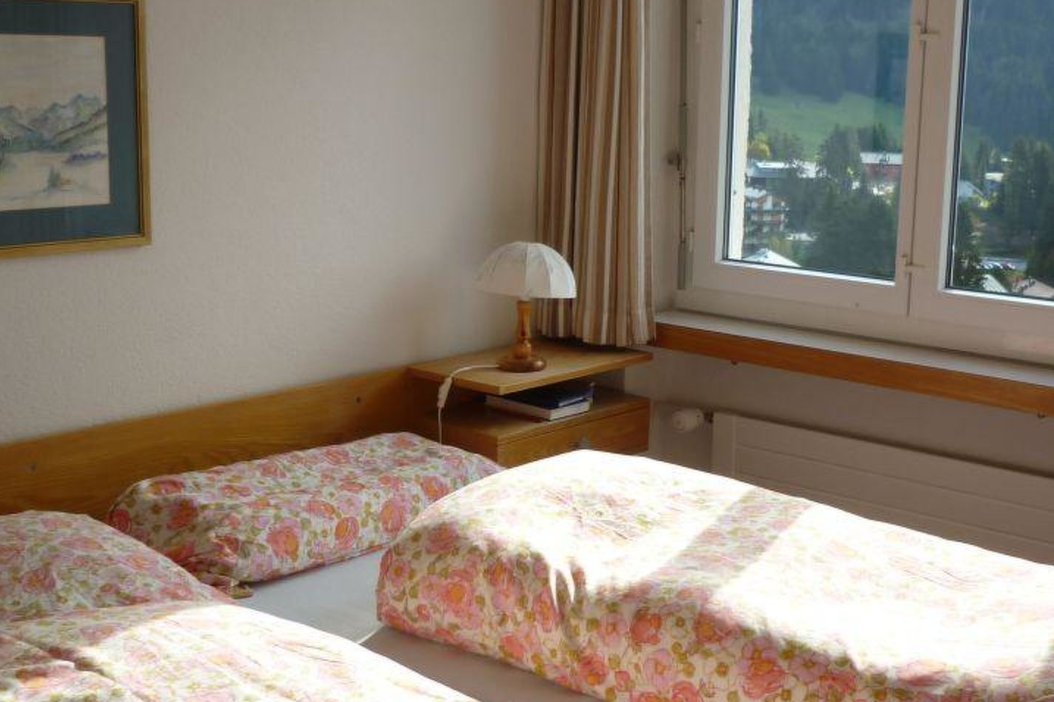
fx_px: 1434
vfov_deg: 27.5
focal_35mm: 49
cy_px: 358
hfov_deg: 40.3
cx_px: 578
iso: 80
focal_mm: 5.5
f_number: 2.8
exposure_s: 1/125
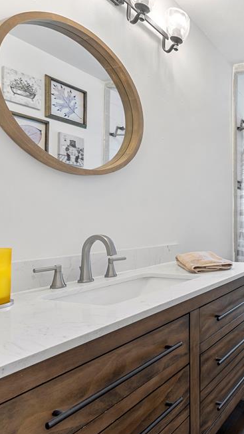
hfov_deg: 38.2
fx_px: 265
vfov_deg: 78.7
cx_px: 286
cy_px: 221
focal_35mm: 23
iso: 500
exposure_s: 1/5
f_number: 8
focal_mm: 14
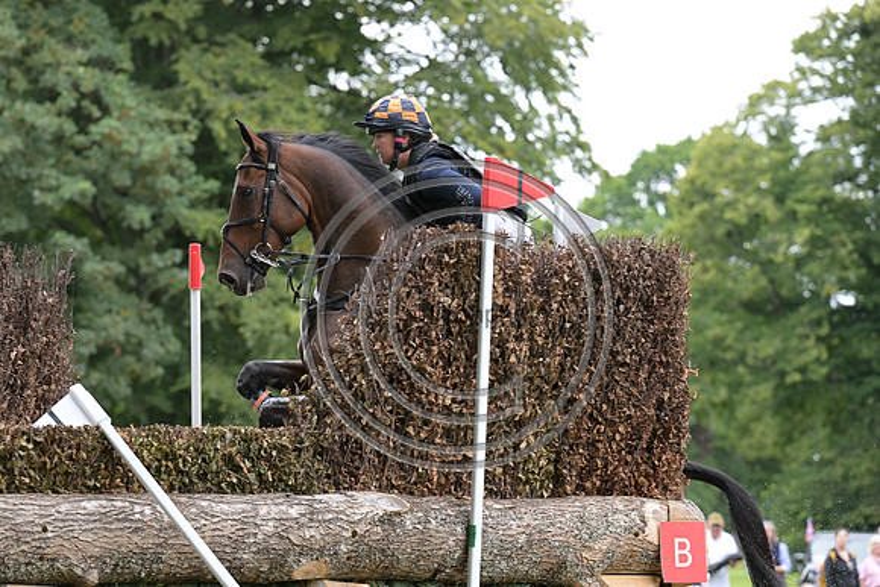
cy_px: 294
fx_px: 3790
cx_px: 440
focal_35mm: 155
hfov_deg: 13.2
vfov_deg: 8.9
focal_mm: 155
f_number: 5.6
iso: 3200
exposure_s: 1/1250
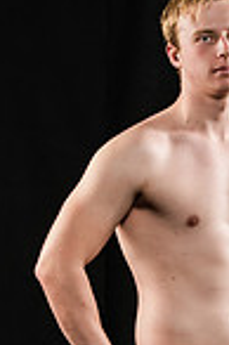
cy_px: 369
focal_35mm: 265
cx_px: 208
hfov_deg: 5.2
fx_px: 2534
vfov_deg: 7.7
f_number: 6.3
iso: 320
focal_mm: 86
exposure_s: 1/250
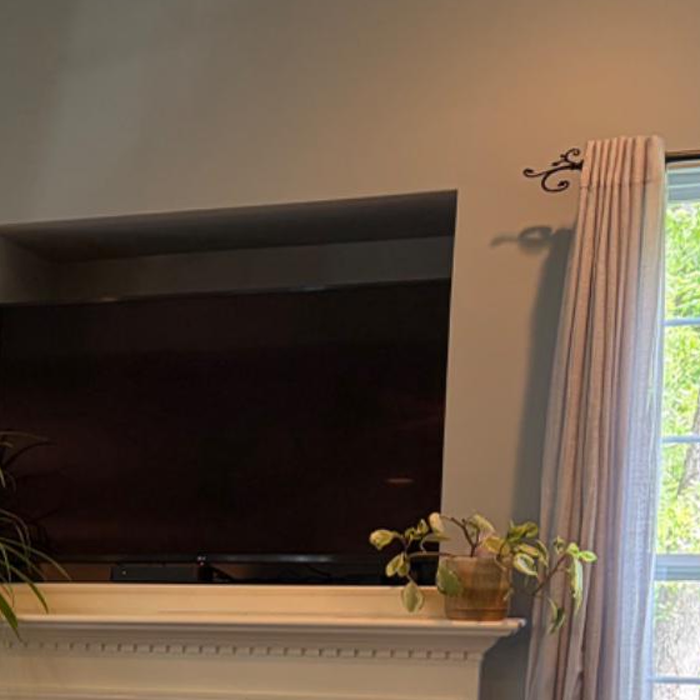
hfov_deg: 19.0
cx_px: -222
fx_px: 1922
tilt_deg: -6.2
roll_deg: +0.4
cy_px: 788
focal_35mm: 84
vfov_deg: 19.7
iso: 100
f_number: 1.6
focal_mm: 5.96
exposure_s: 1/60
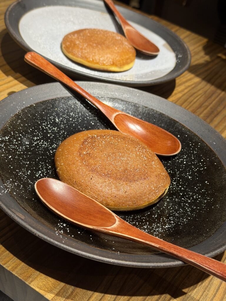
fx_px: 418
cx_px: 113
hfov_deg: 30.3
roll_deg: -15.8
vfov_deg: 39.7
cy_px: 150
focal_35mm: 48
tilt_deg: -36.0
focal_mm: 6.76
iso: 64
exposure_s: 1/50
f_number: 1.78
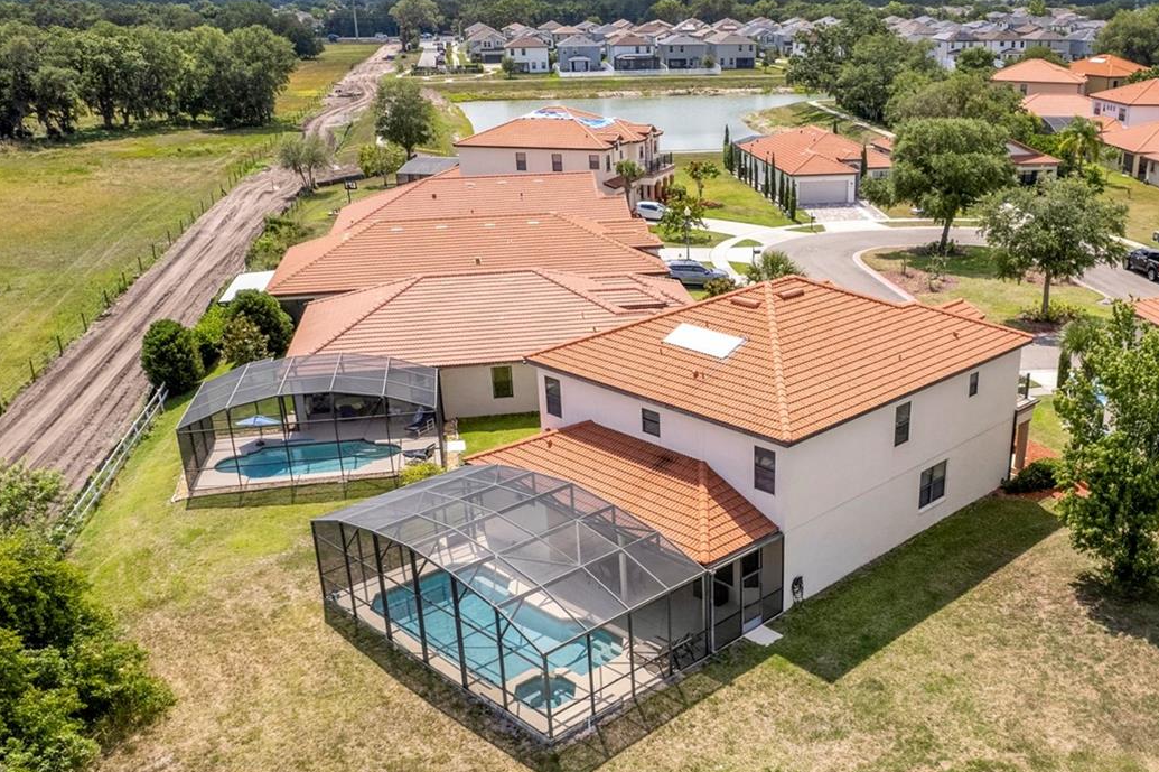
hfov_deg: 55.0
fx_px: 1094
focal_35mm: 34
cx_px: 746
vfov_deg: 38.6
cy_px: 480
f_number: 2.8
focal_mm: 8.38
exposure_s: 1/160
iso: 130
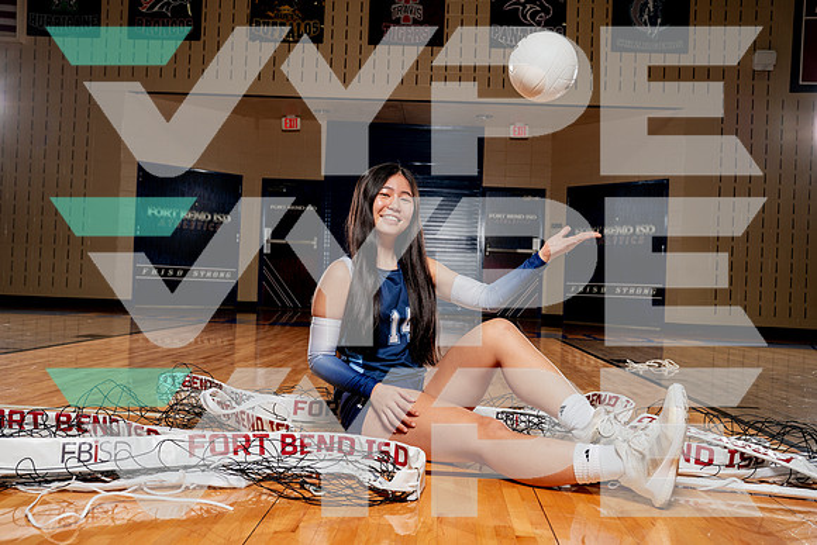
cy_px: 272
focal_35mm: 33
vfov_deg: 40.0
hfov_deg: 57.2
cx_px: 408
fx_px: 749
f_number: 5.6
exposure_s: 1/250
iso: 200
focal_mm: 33
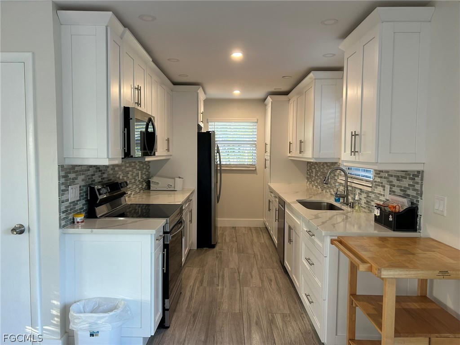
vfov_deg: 53.1
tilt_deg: -3.7
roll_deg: -0.3
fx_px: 346
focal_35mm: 26
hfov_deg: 67.3
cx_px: 230
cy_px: 172
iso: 80
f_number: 1.5
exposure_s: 1/60
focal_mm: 5.7
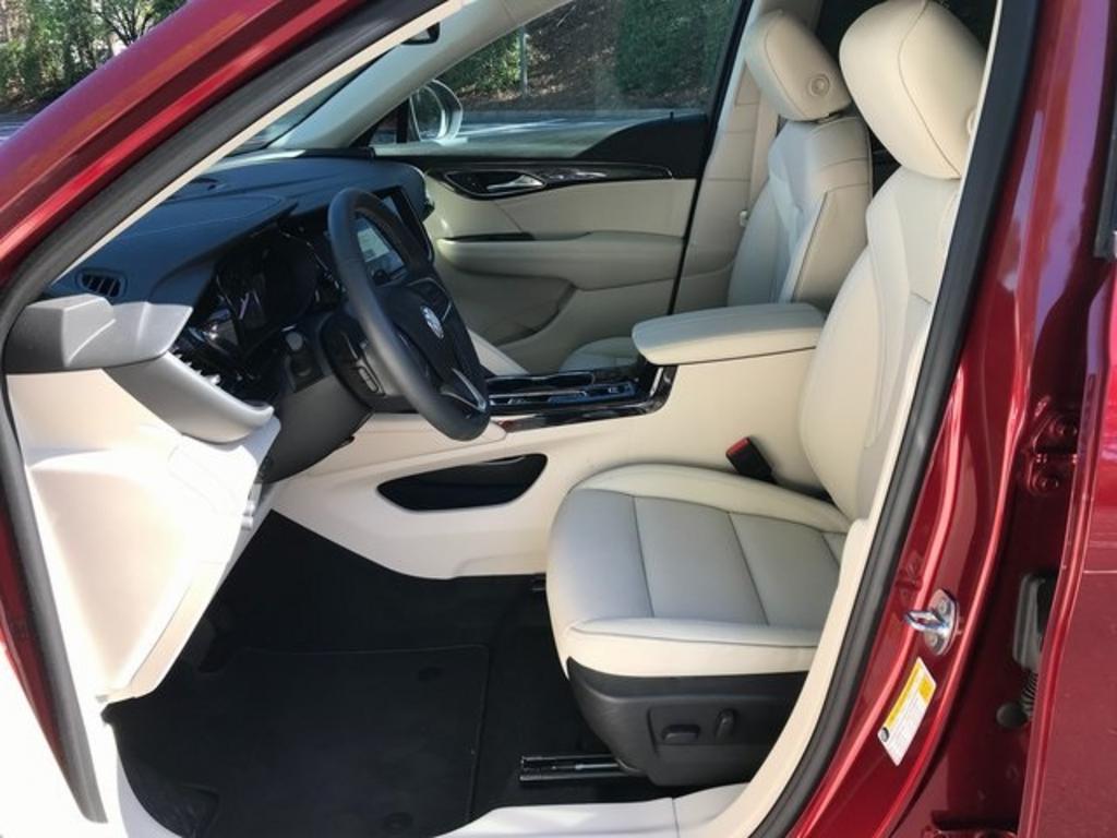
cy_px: 419
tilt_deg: -19.4
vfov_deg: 49.7
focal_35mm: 28
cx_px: 558
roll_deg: +1.3
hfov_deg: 63.4
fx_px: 904
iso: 20
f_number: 1.8
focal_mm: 3.99
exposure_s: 1/267
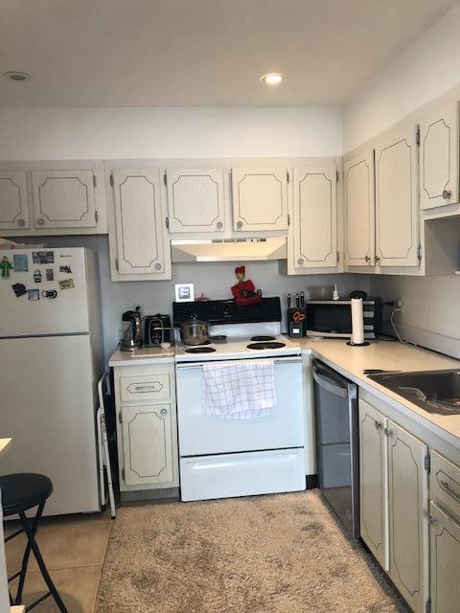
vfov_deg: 63.4
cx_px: 230
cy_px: 306
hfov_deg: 49.7
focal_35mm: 28
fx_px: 496
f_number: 1.8
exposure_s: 1/17
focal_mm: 3.99
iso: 40
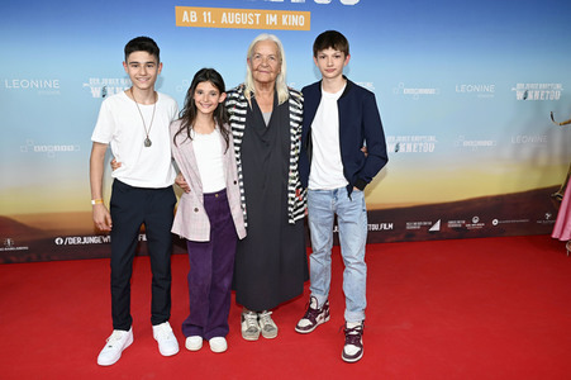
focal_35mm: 30
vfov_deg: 42.9
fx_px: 483
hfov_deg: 61.1
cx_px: 286
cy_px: 190
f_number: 6.3
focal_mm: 30.5
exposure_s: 1/160
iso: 640
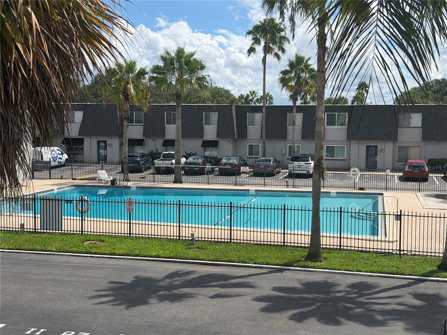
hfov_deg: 39.7
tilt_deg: -4.7
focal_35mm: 48
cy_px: 168
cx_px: 224
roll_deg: -0.3
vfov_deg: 30.3
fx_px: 620
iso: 64
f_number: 1.78
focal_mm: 6.76
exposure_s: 1/6024
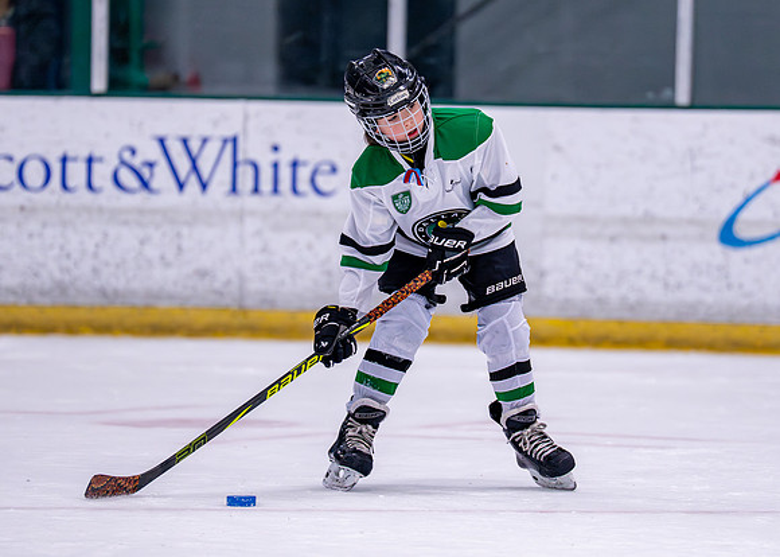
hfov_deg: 6.0
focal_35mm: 338
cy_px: 215
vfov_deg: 4.3
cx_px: 429
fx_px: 7479
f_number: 2.8
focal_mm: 200
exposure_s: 1/1250
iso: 2500
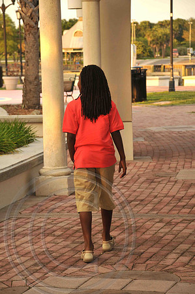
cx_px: 98
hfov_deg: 11.4
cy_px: 147
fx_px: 977
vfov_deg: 17.1
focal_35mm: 120
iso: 200
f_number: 5.6
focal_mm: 80
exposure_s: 1/125
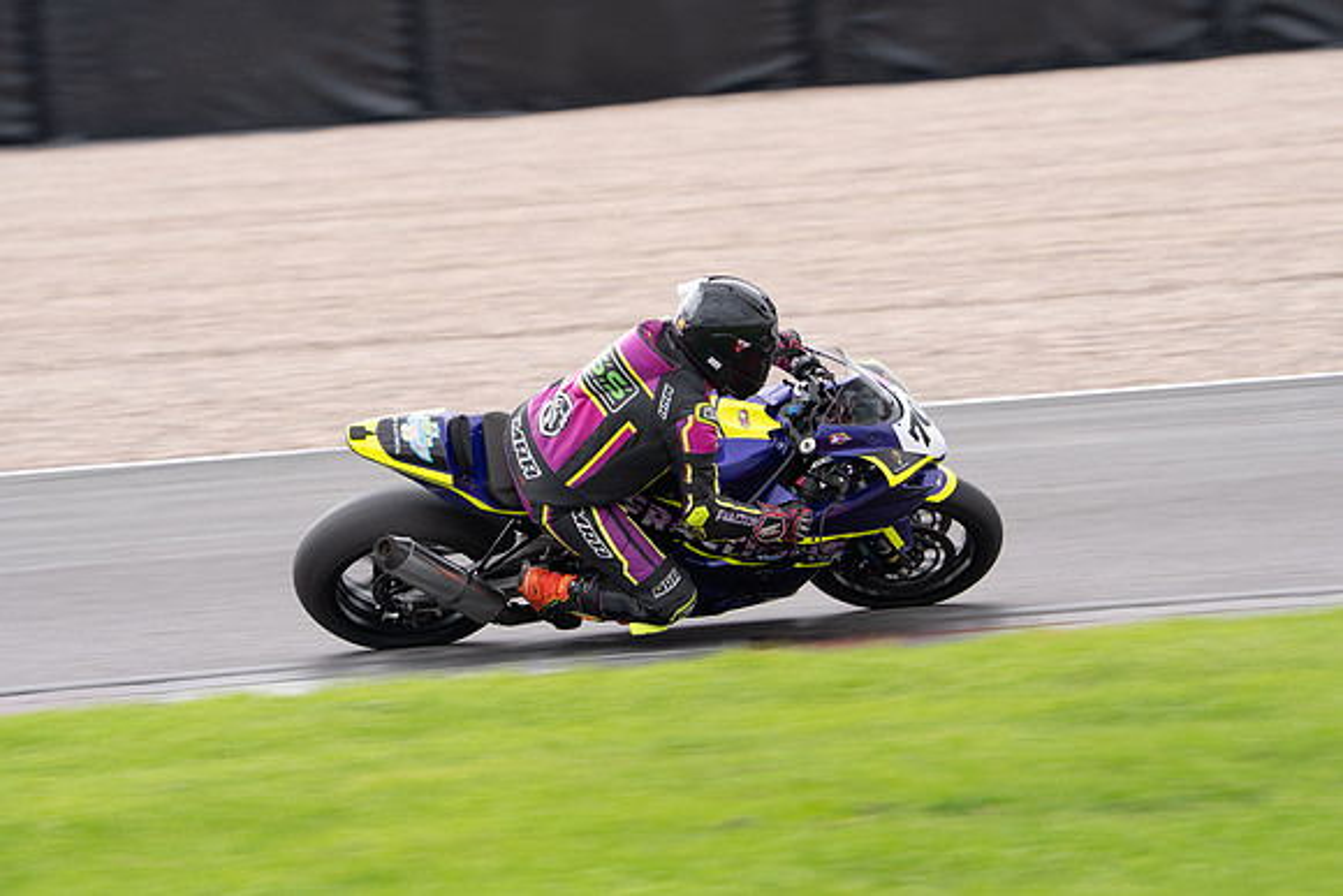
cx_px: 657
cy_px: 388
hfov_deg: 4.1
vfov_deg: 2.8
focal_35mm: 497
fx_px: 18541
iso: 320
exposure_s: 1/320
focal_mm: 400
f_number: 8
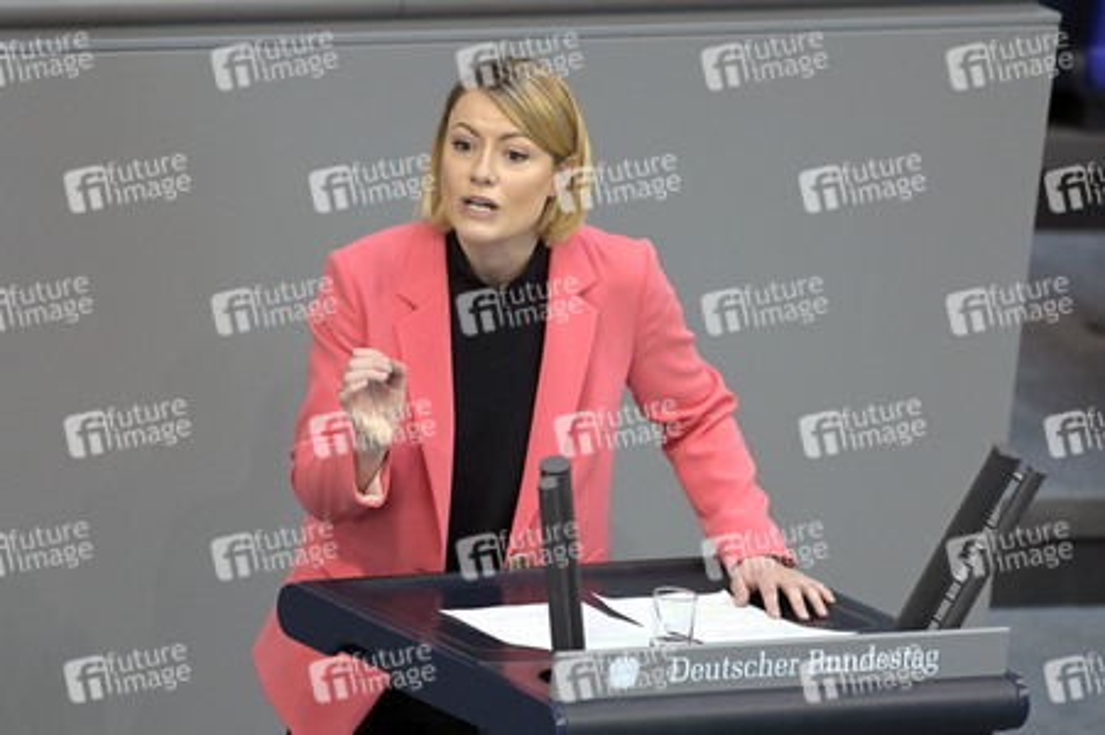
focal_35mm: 390
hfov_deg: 5.3
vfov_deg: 3.5
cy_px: 368
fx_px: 11962
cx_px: 552
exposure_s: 1/500
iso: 8000
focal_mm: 390
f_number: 5.6
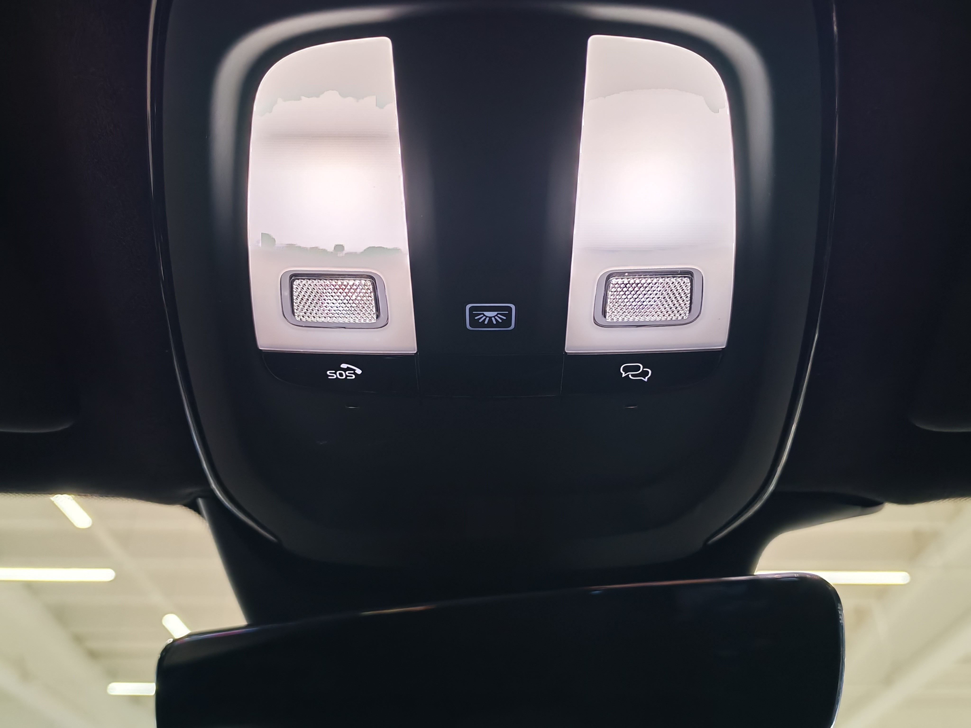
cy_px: 364
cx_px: 486
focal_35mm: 32
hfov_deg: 56.8
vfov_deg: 44.2
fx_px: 898
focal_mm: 6.12
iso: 320
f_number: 1.9
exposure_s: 1/100
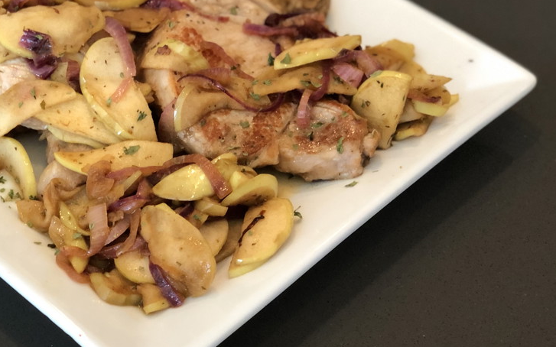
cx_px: 145
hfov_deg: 22.6
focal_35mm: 91
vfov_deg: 14.2
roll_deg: -1.2
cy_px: 51
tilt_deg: -39.4
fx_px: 1379
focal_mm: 6
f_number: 2.4
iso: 125
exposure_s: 1/30
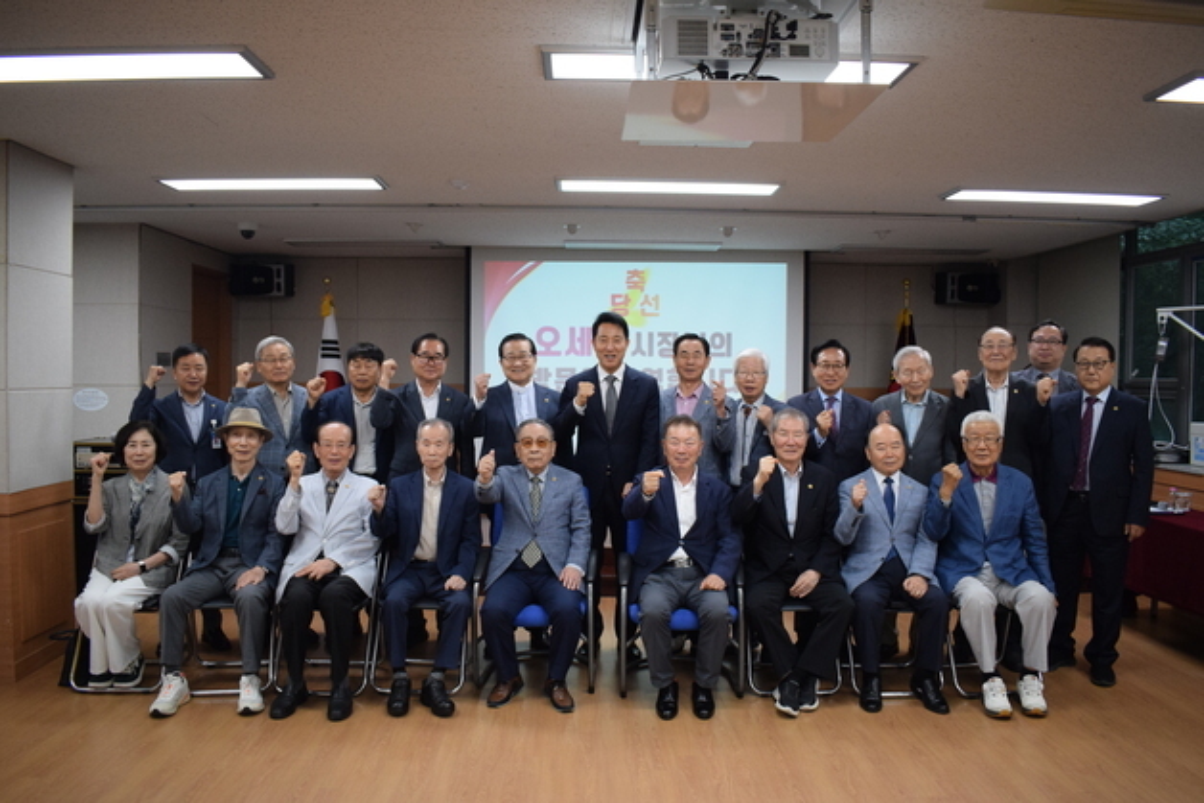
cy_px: 402
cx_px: 602
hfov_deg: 67.4
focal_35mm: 27
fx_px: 903
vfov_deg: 48.0
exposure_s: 1/200
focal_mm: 18
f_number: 4
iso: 1600
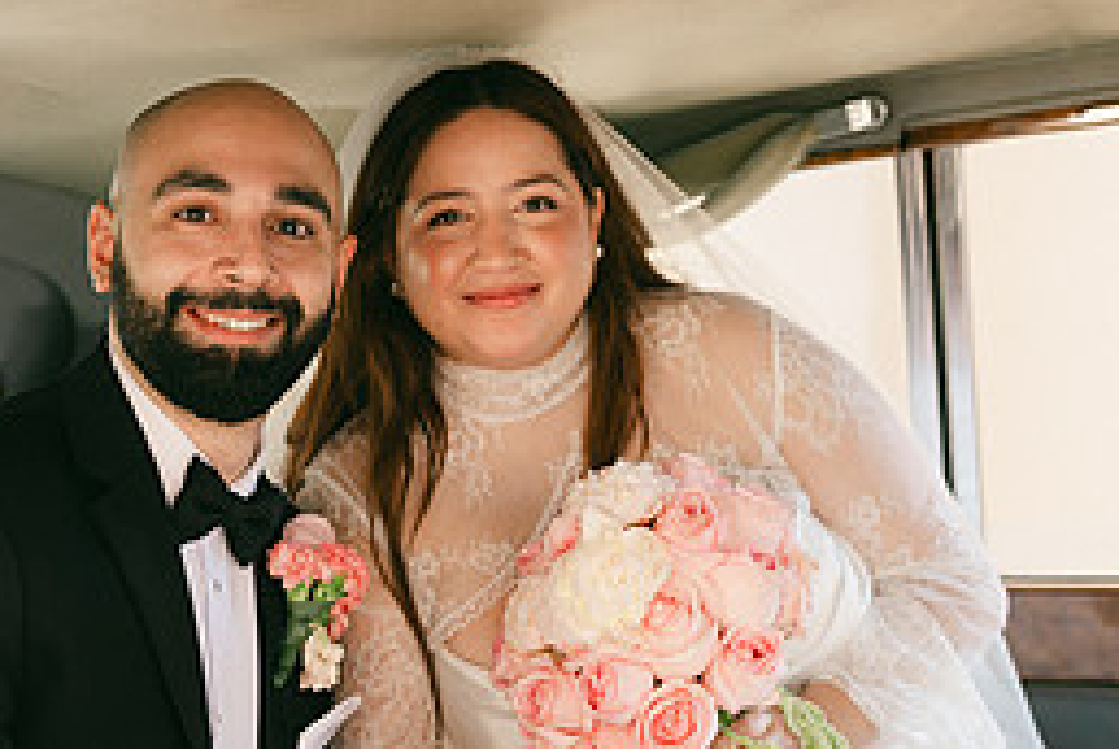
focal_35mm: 81
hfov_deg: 24.7
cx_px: 239
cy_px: 468
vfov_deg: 16.9
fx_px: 2521
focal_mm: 35
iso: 64
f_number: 2
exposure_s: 1/100
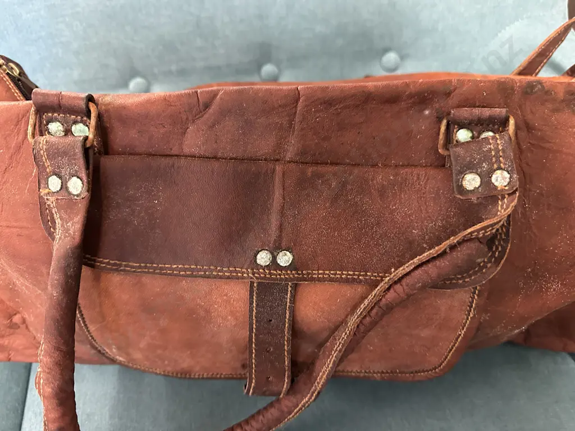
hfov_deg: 71.6
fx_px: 399
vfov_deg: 56.8
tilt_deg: -49.9
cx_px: 288
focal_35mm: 24
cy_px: 216
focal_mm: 6.86
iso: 800
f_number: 1.78
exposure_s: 1/33
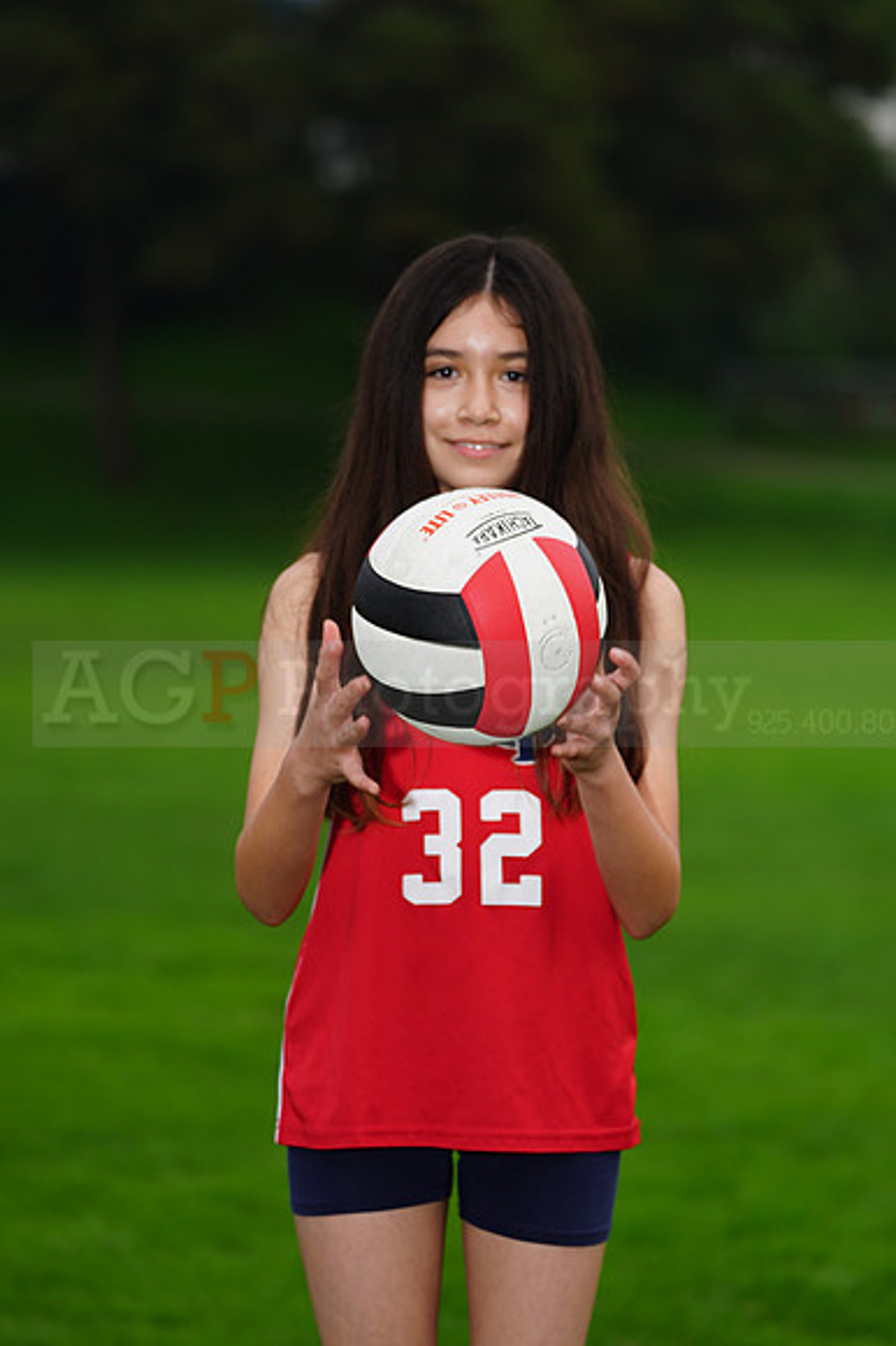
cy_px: 673
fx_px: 6914
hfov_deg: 7.4
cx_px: 448
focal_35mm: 185
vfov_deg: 11.1
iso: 200
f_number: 5.6
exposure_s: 1/200
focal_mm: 185
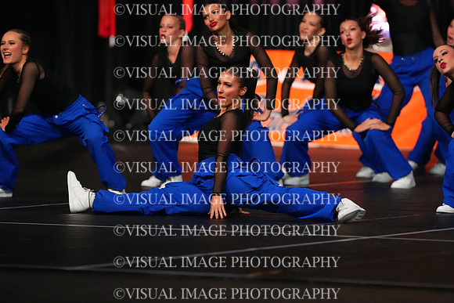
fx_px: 3784
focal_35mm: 300
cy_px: 152
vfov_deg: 4.6
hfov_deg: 6.9
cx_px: 227
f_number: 3.5
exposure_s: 1/1250
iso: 16000
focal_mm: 300
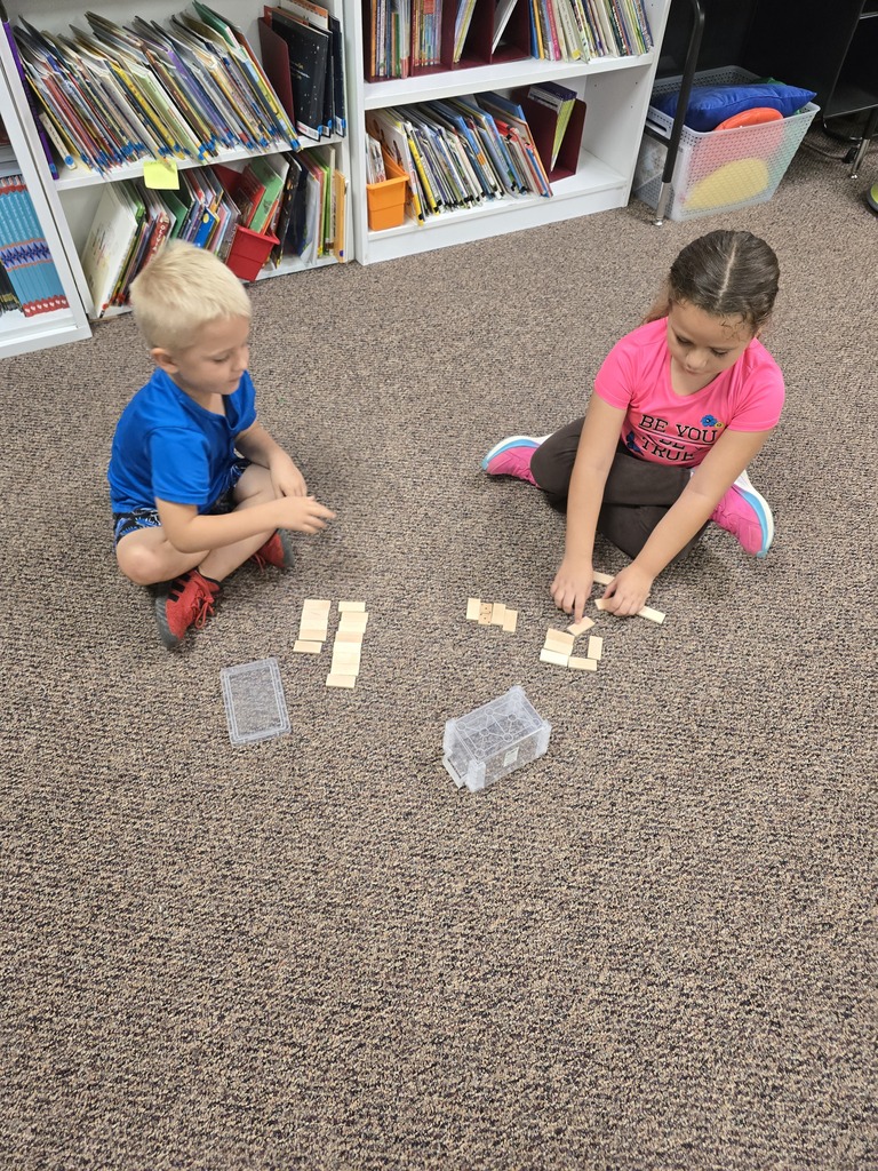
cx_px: 439
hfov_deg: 58.9
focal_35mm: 23
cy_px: 586
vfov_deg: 73.9
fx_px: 778
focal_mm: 6.3
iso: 640
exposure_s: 1/120
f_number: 1.7
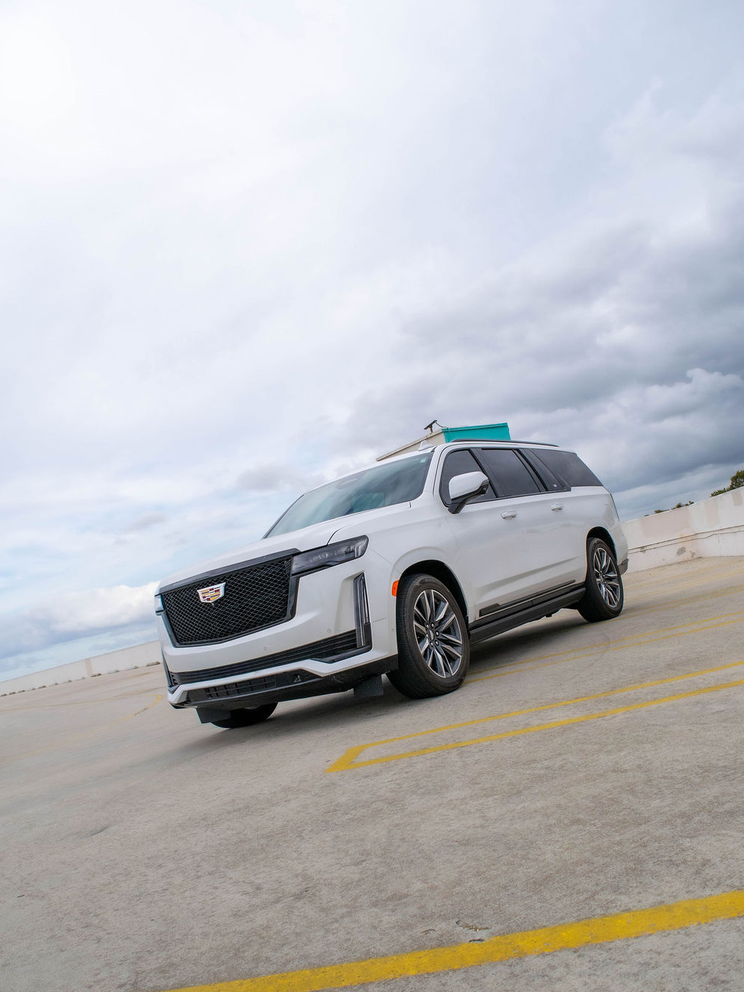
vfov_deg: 59.8
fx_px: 860
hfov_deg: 46.8
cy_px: 545
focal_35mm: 30
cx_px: 371
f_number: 7.1
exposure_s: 1/1600
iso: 400
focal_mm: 18
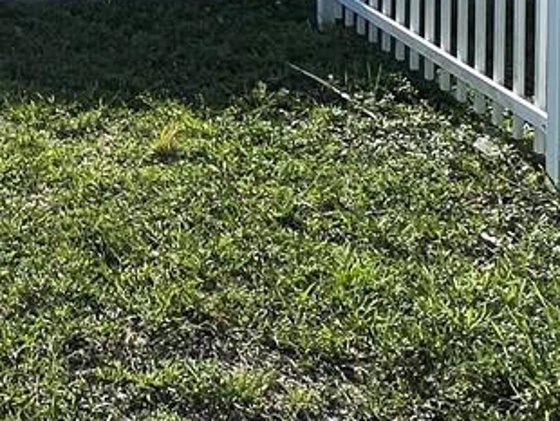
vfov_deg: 18.5
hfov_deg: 26.4
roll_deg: -0.1
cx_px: -72
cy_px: -271
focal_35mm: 67
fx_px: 1085
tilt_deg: -1.3
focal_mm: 1.57
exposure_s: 1/1393
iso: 32
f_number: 1.8
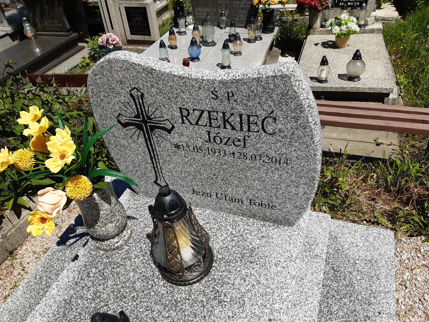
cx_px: 214
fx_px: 322
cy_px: 161
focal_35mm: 26
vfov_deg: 53.1
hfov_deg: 67.3
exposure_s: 1/2681
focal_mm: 3.92
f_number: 1.7
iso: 40
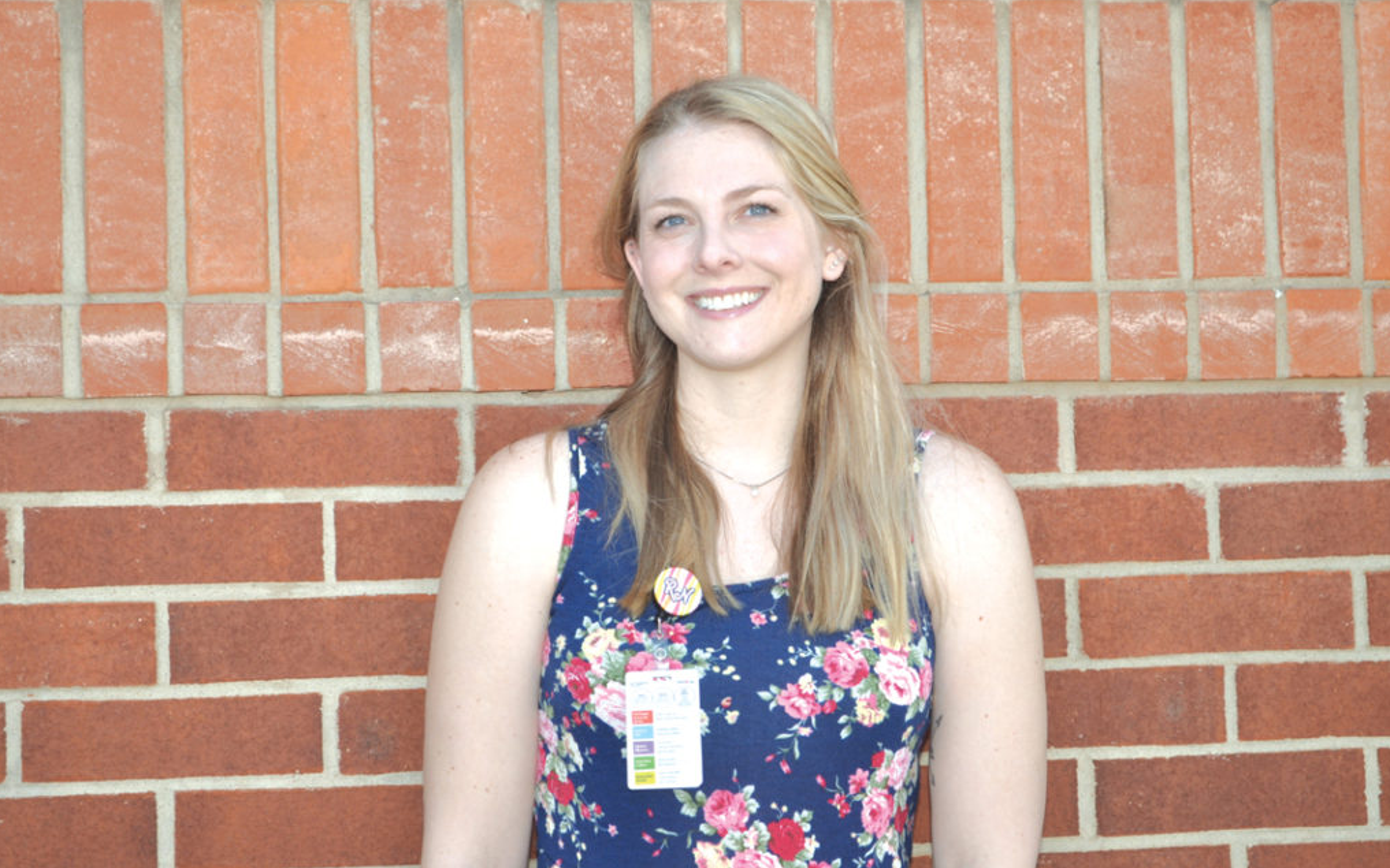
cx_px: 695
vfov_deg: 16.3
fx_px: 3031
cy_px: 448
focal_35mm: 80
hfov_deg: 25.8
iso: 200
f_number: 6.3
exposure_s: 1/200
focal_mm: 52
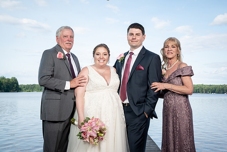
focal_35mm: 49
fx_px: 309
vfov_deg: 27.5
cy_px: 76
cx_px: 112
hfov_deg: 40.3
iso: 100
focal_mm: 48
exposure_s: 1/200
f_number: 5.6
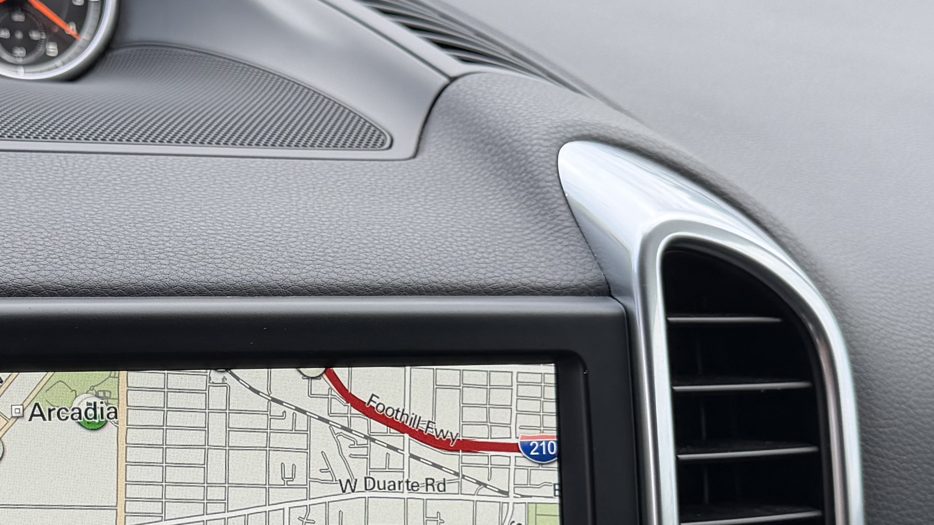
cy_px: 462
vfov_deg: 15.5
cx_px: 236
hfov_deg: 27.2
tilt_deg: -21.2
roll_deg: -4.8
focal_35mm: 77
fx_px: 1907
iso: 80
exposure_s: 1/249
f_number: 1.78
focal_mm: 6.76
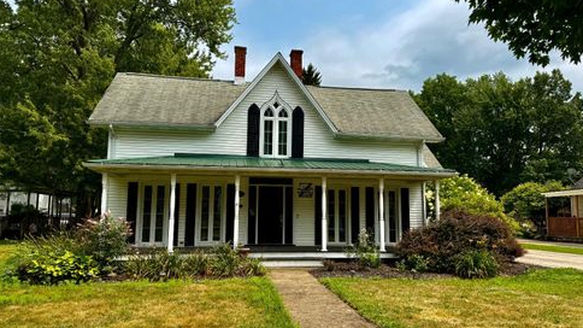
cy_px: 173
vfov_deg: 42.9
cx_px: 296
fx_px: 417
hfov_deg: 69.9
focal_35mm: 27
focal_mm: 6.76
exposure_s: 1/4167
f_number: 1.78
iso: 80
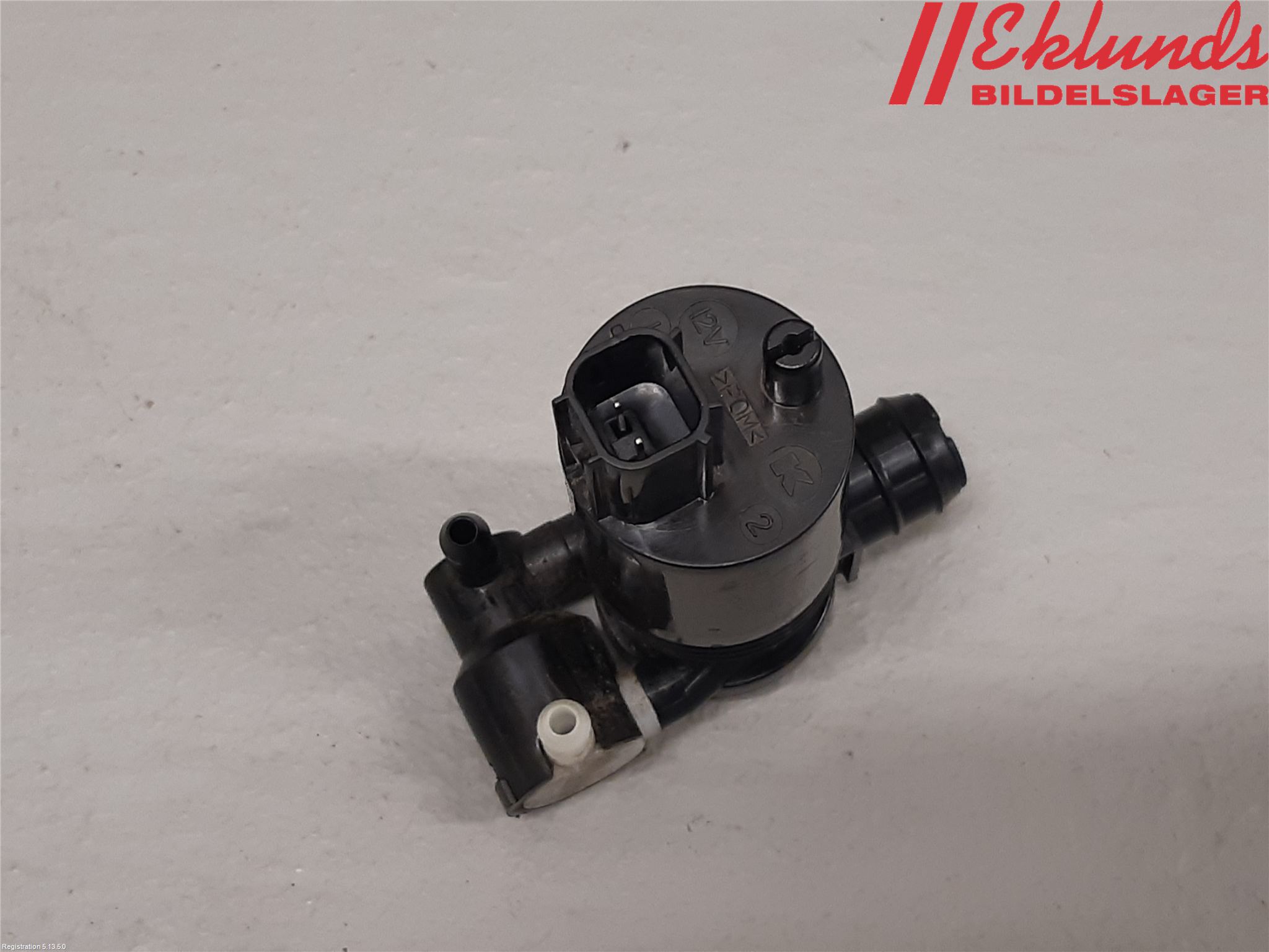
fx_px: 953
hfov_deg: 67.3
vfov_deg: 53.1
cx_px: 634
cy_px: 476
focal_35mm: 26
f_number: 1.7
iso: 125
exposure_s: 1/50
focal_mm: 3.93
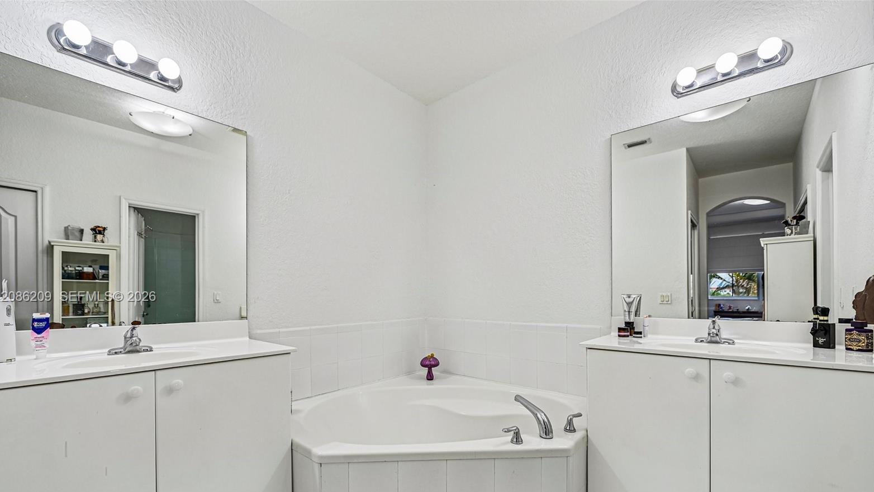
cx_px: 429
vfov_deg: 69.8
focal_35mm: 15
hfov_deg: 103.0
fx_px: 348
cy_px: 297
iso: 100
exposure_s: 1/50
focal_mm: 14
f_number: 4
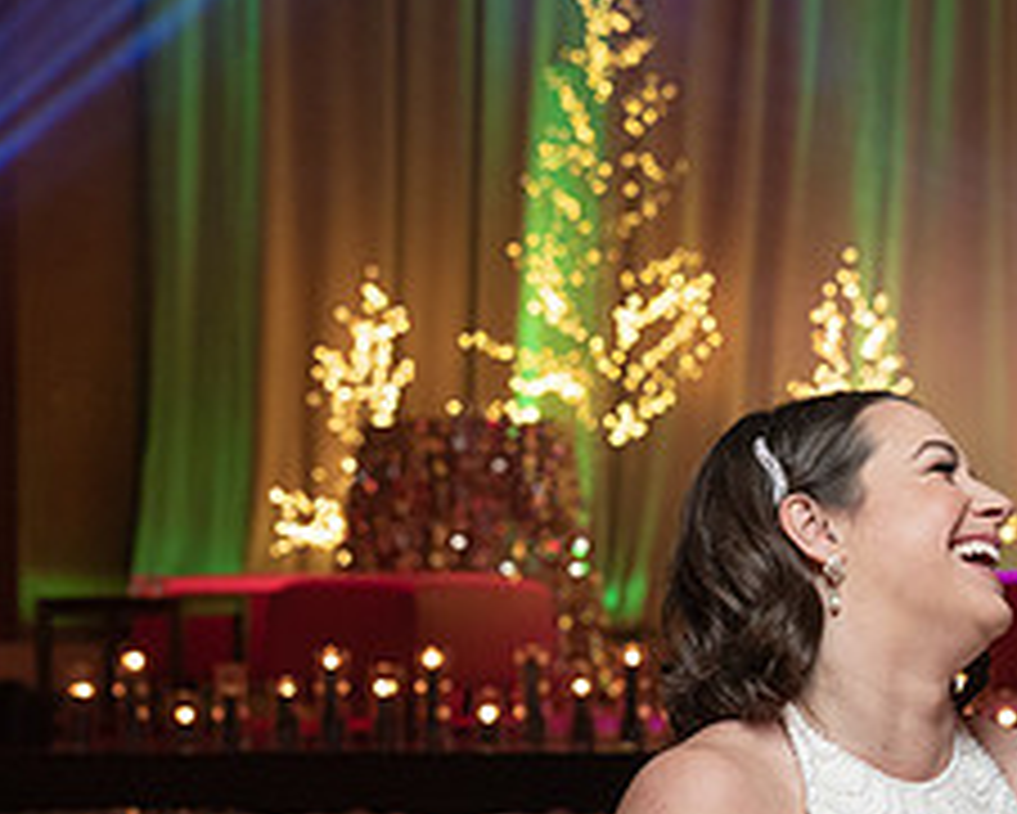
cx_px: 809
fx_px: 4457
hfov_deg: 13.0
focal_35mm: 148
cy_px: 537
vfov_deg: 10.4
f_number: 4
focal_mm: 54
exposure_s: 1/100
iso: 2000
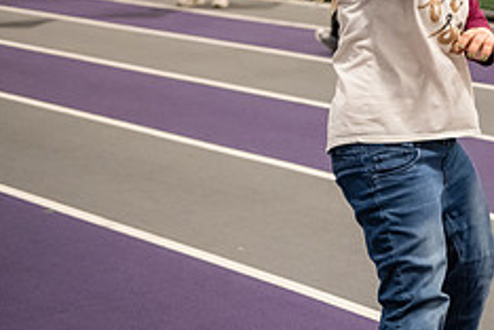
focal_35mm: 119
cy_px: 10
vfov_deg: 11.4
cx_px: 574
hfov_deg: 16.6
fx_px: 1633
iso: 4000
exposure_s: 1/320
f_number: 3.2
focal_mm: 48
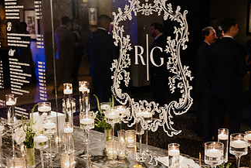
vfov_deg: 20.6
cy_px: 112
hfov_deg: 30.5
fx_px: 460
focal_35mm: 66
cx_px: 139
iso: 6400
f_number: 2.8
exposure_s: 1/160
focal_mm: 37
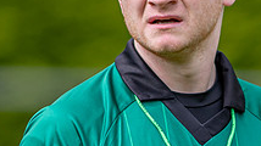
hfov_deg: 1.0
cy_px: 112
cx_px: 218
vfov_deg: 0.6
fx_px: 14889
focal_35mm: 2153
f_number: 2.8
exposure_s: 1/1000
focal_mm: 300
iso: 100
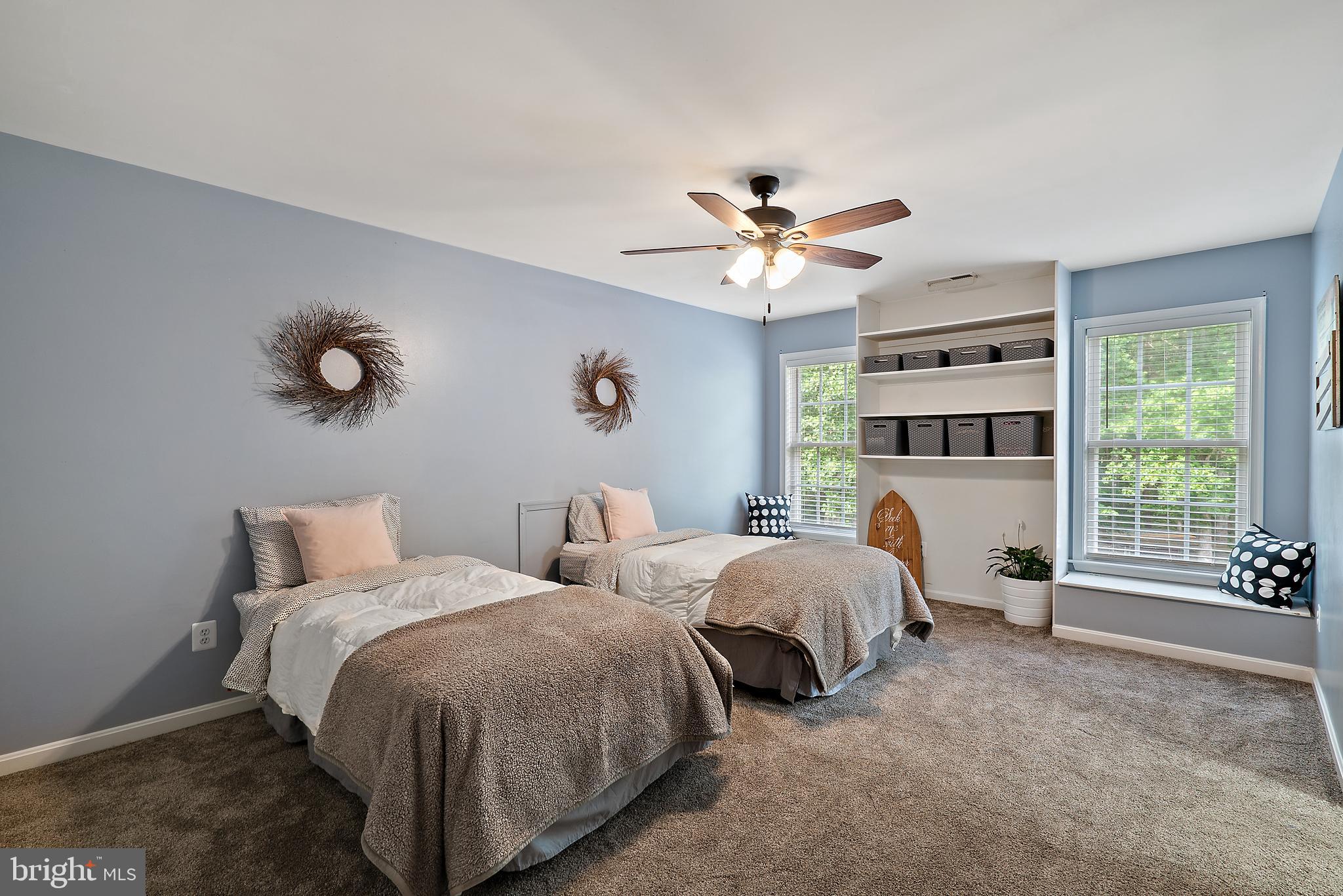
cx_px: 672
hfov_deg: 96.7
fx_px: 597
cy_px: 448
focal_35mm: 16
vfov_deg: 73.8
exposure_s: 1/2
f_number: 8
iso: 400
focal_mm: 16
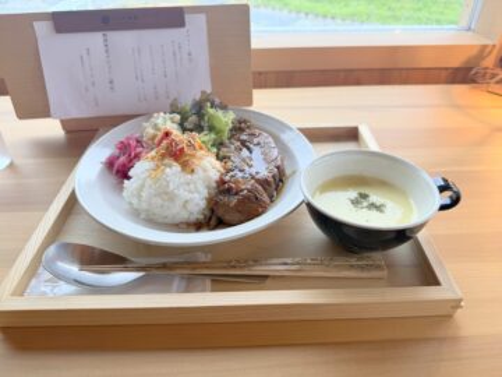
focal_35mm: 24
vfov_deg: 56.8
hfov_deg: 71.6
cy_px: 188
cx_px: 251
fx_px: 348
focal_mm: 6.76
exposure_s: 1/128
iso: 50
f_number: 1.78
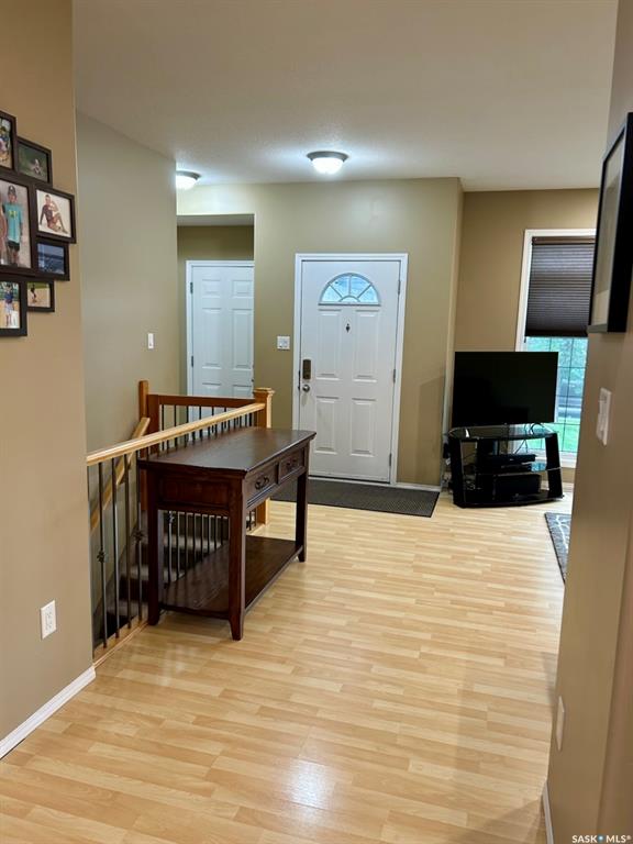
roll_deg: -2.1
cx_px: 316
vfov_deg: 67.3
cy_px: 422
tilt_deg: -9.1
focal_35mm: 26
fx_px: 634
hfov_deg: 53.1
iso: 125
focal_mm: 5.7
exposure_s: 1/60
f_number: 1.5
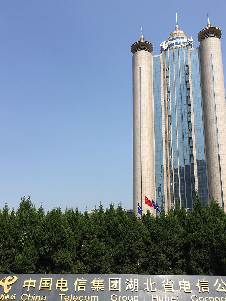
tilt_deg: +16.2
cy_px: 172
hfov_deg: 40.7
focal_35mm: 35
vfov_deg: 52.4
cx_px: 119
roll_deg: -0.6
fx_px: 305
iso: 32
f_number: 2.2
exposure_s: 1/1980
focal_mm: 4.15
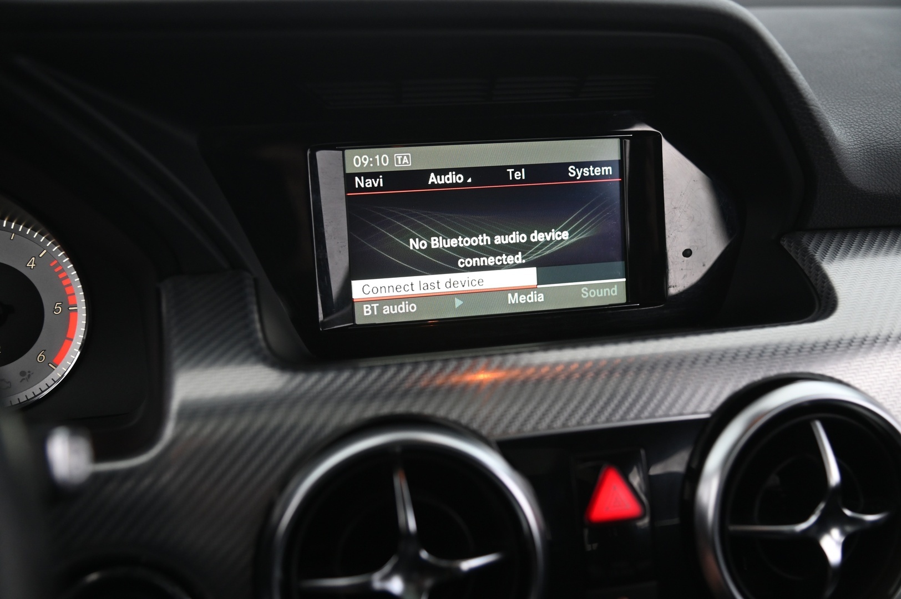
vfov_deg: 30.5
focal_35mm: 44
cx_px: 450
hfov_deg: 44.5
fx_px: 1100
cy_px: 300
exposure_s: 1/25
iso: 2000
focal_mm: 44
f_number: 4
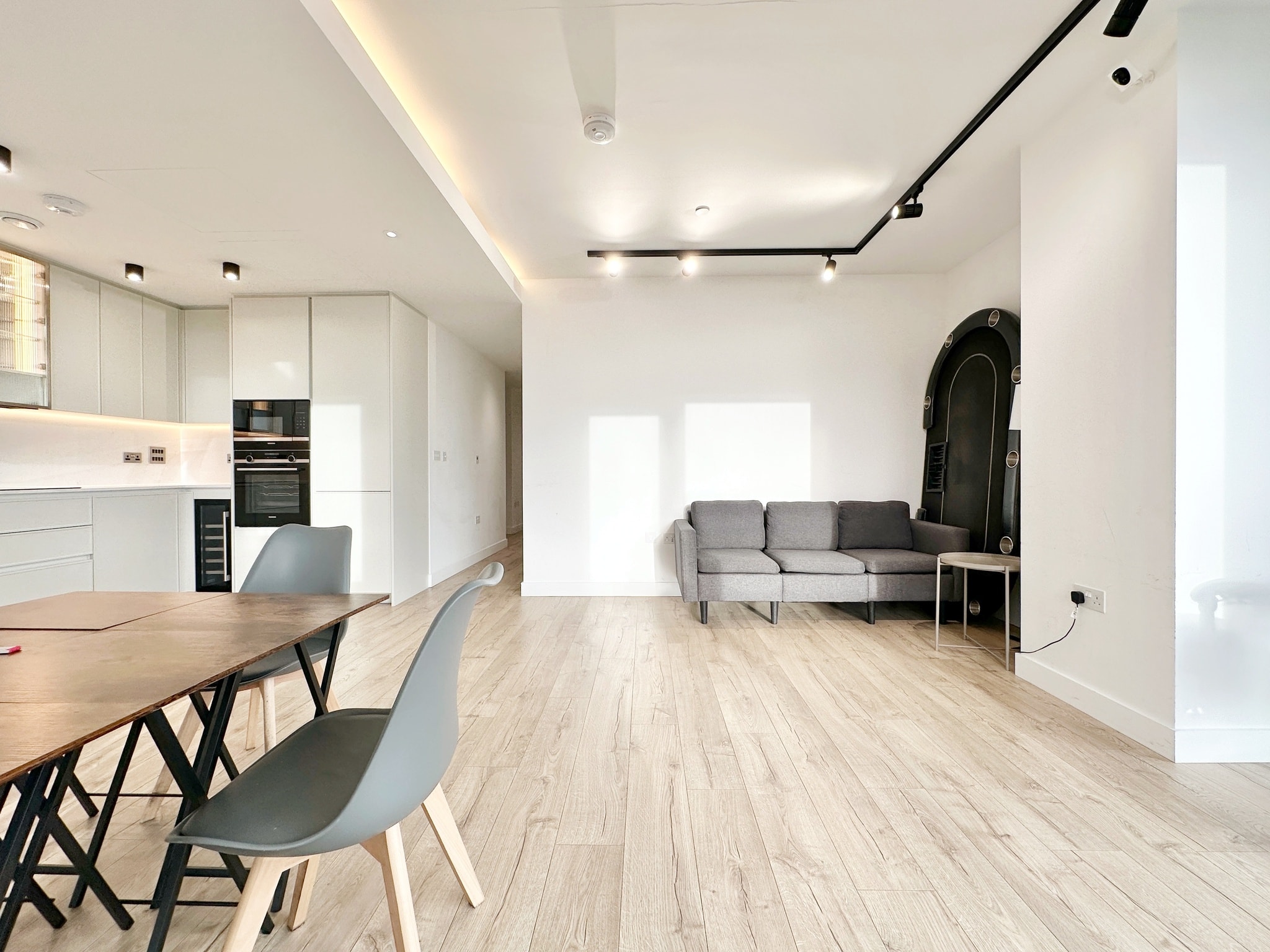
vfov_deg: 85.7
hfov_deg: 102.1
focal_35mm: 14
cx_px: 635
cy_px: 476
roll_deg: +1.3
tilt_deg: +0.3
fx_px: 514
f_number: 2.2
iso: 40
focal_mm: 2.22
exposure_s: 1/147
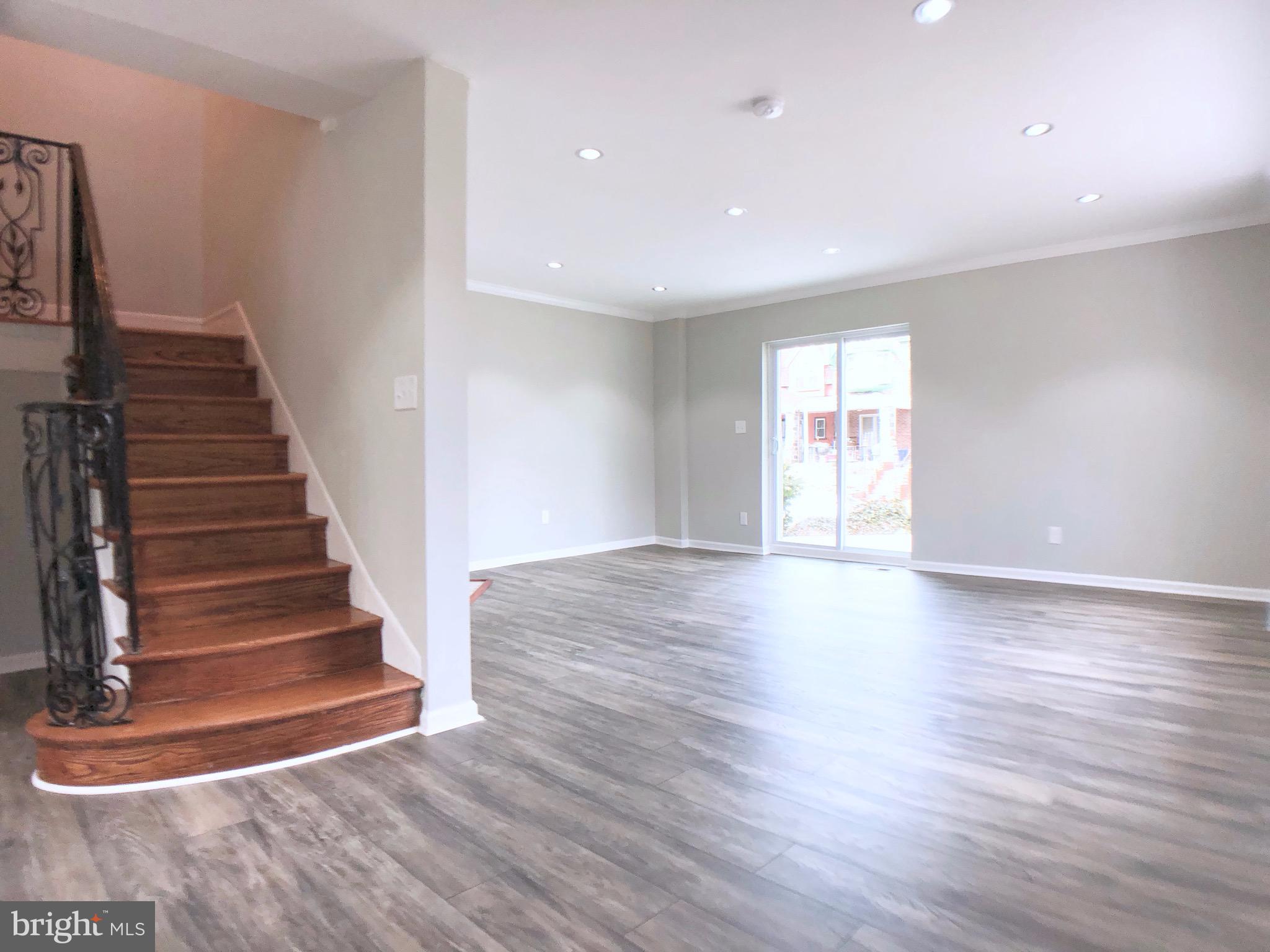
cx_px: 635
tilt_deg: -2.0
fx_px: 1027
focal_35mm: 28
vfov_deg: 49.7
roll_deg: +0.4
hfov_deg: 63.4
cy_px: 476
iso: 40
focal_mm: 4
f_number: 1.8
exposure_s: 1/120
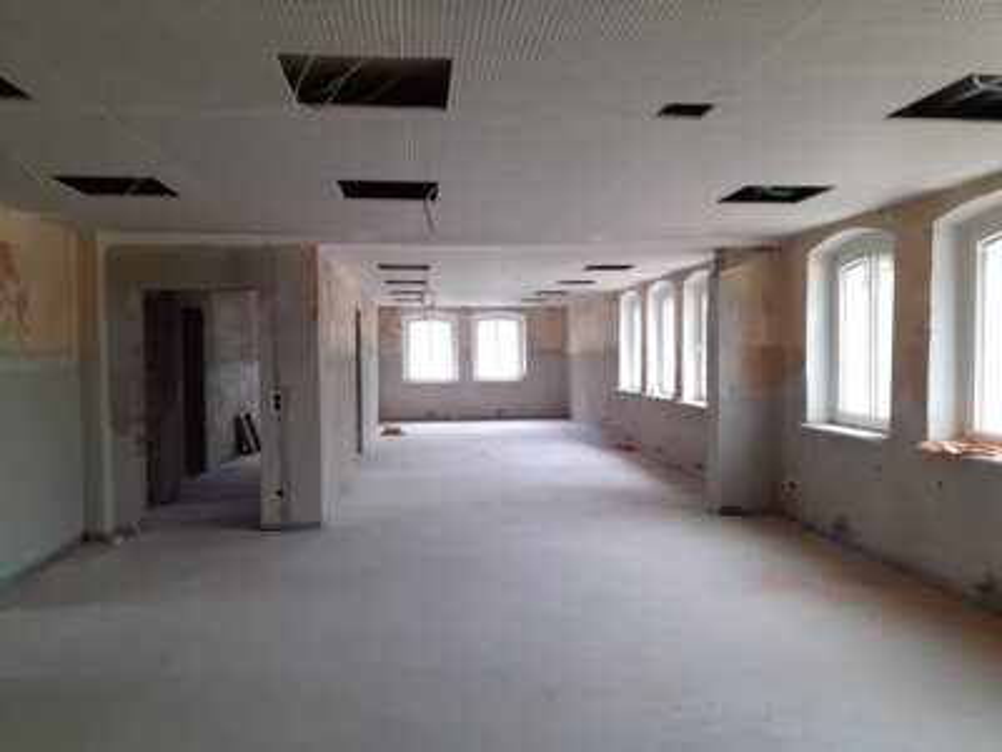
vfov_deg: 51.4
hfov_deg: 65.3
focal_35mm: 27
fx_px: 782
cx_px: 501
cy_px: 376
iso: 160
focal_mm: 3.6
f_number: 1.9
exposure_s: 1/50
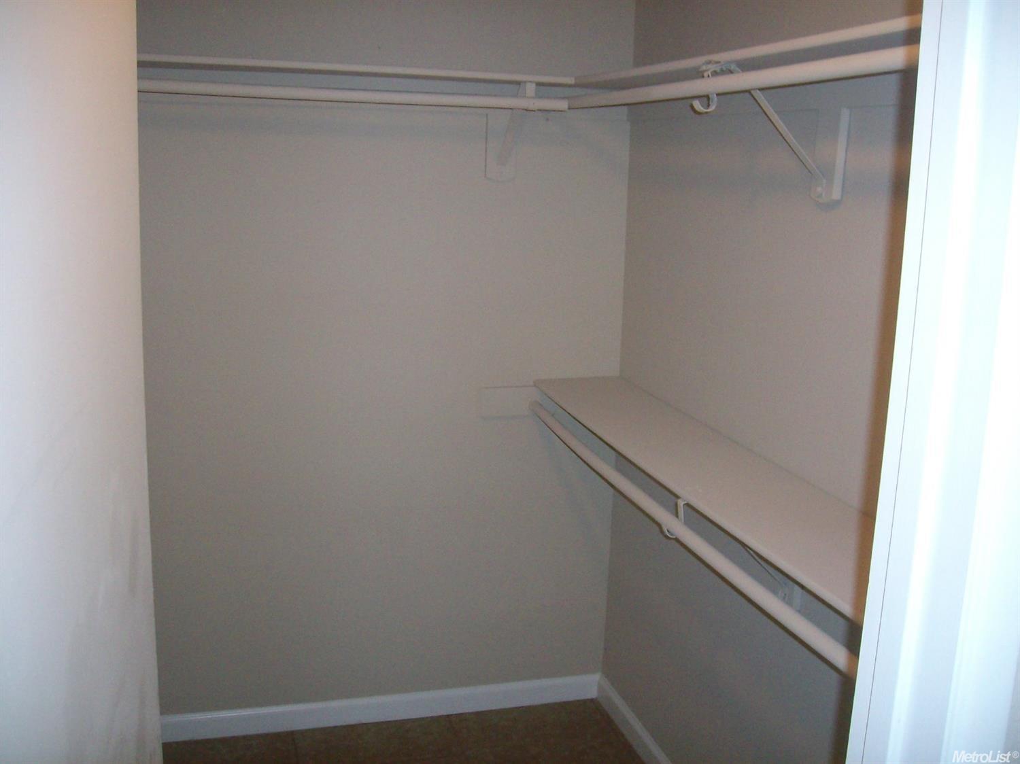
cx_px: 510
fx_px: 1031
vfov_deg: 40.7
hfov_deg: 52.6
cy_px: 382
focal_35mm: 35
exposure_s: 1/40
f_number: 2.8
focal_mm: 5.8
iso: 200
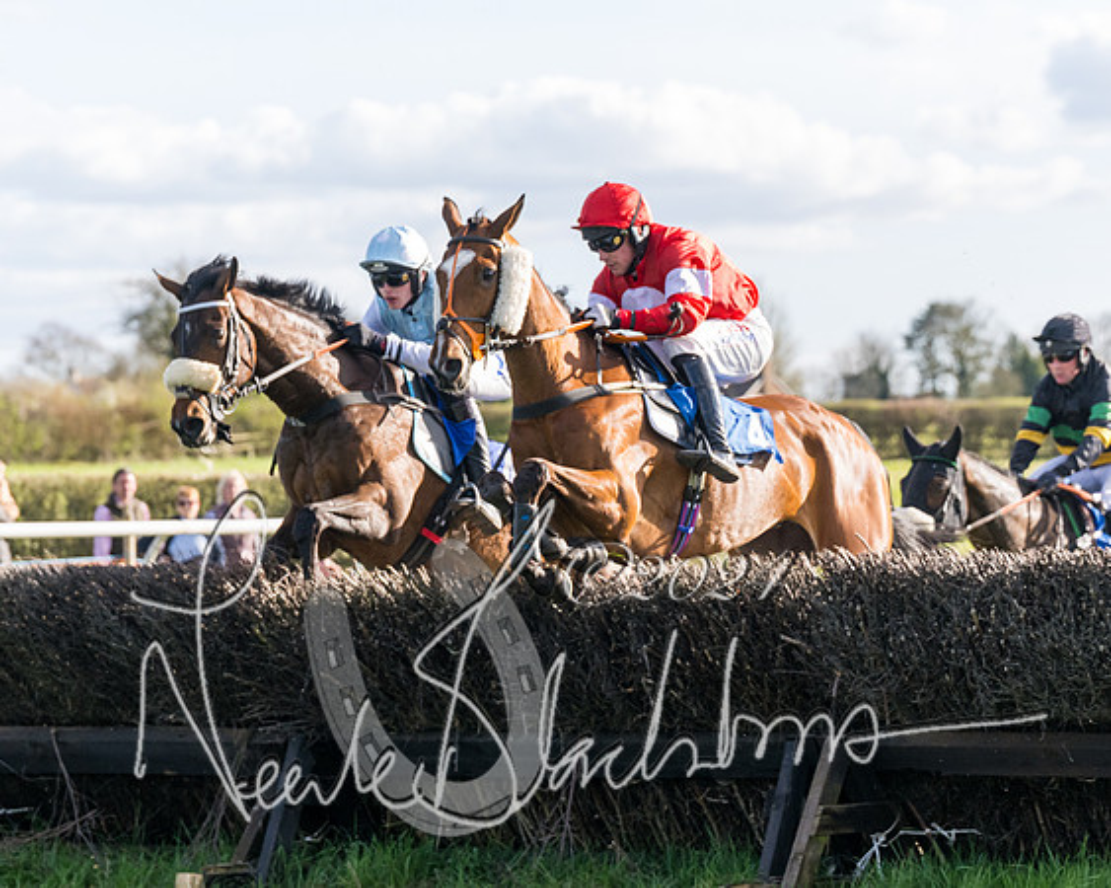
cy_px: 426
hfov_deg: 11.2
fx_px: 5668
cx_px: 564
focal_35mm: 172
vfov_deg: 9.0
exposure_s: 1/1600
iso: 400
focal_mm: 95
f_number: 4
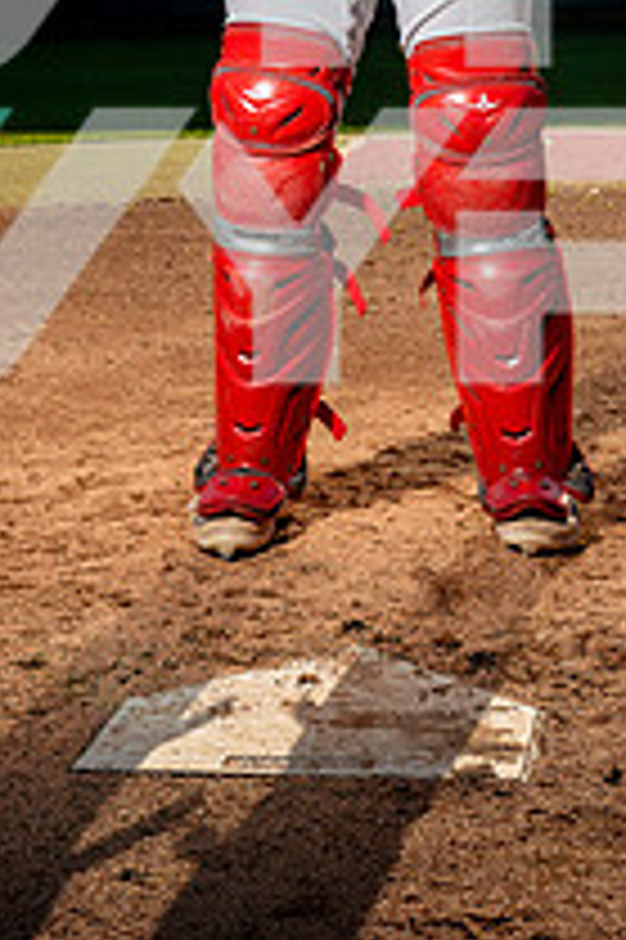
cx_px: 414
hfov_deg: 13.8
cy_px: -67
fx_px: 2586
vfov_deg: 19.8
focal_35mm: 99
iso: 100
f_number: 11
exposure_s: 1/200
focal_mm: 46
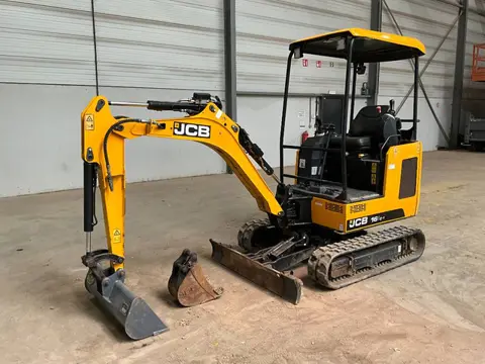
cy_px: 182
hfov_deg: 61.7
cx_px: 242
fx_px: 406
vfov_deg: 48.2
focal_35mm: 29
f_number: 1.8
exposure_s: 1/86
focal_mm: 3
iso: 64
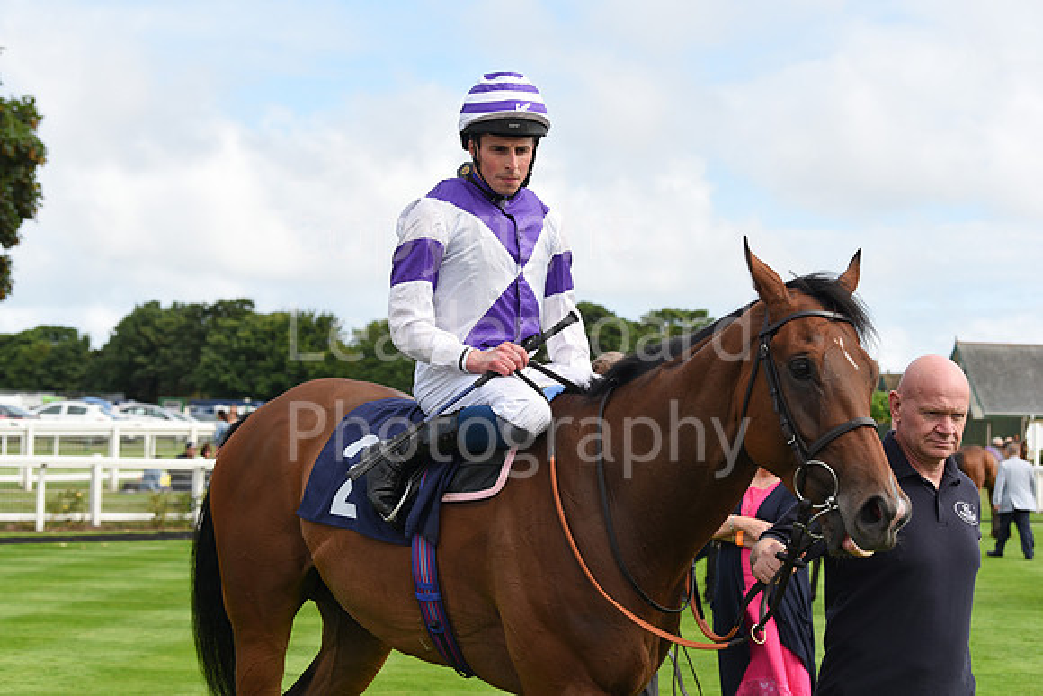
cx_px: 522
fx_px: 2028
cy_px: 348
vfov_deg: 19.5
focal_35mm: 70
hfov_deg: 28.8
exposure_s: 1/1250
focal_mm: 70
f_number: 5.6
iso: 400
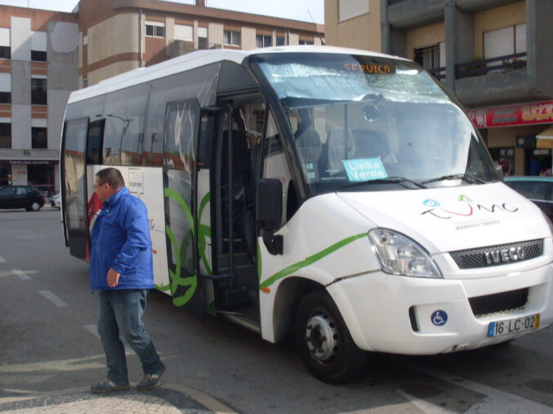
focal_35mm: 42
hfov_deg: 44.8
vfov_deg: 34.3
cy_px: 205
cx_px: 261
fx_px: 671
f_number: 8.4
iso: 80
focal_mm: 6.3
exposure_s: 1/125
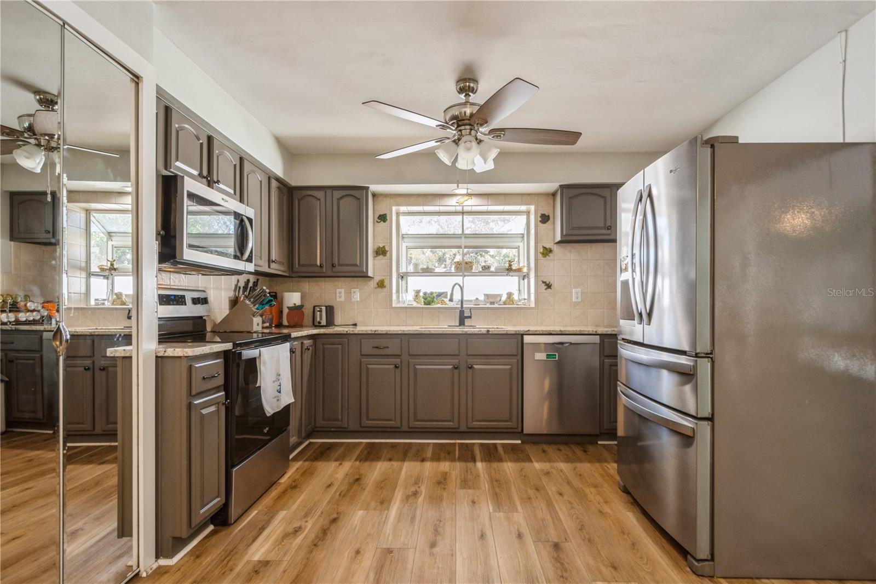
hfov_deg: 90.0
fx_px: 438
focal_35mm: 18
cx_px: 438
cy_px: 292
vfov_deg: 67.4
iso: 250
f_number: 8
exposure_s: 1/15
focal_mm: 12
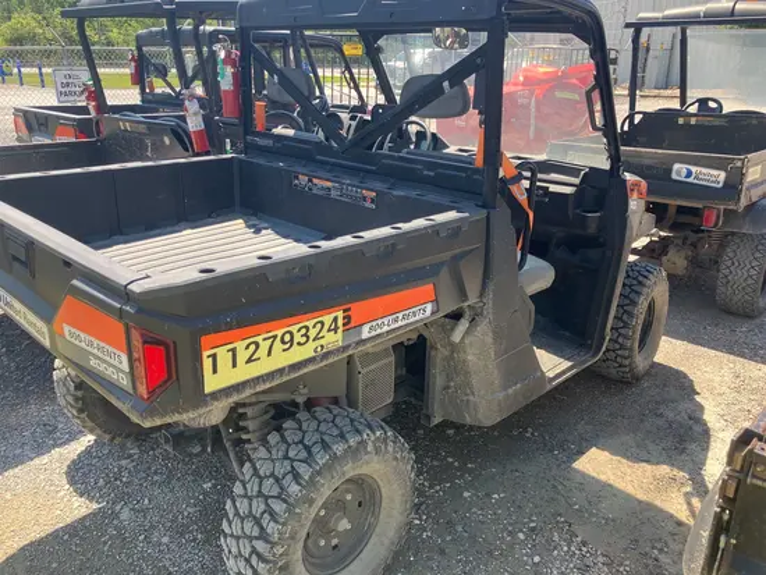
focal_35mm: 28
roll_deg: -0.3
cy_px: 288
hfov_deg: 63.4
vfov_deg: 49.8
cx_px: 383
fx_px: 620
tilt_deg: -18.7
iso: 32
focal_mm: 3.99
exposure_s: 1/437
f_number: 1.8
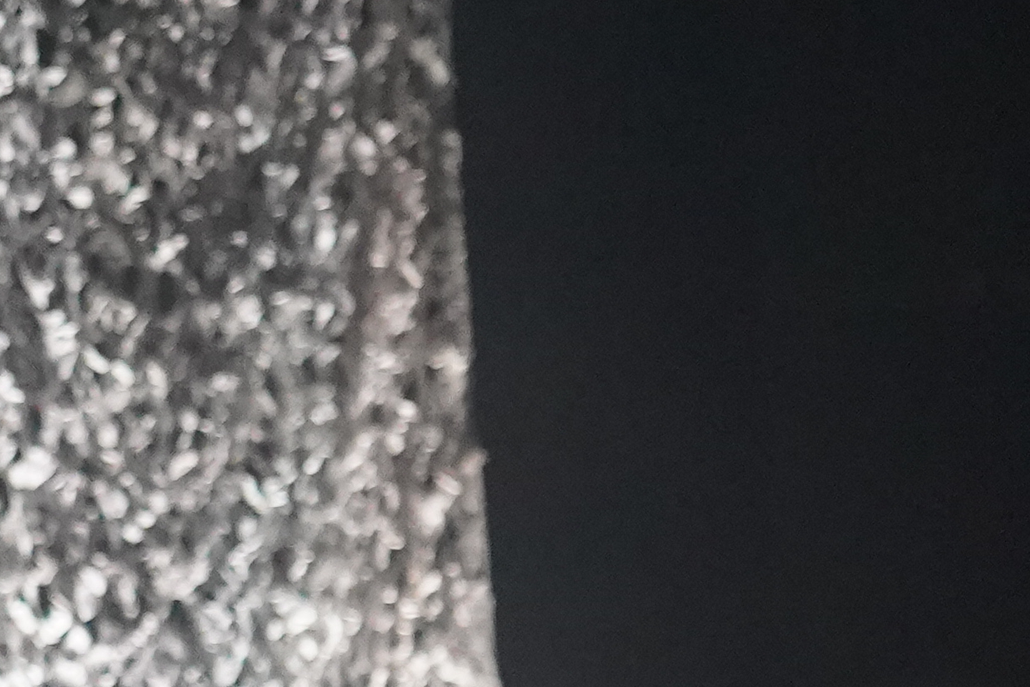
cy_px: 393
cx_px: -1138
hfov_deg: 4.0
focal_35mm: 510
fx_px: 14594
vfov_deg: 2.7
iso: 10000
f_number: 4
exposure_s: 1/160
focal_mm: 105
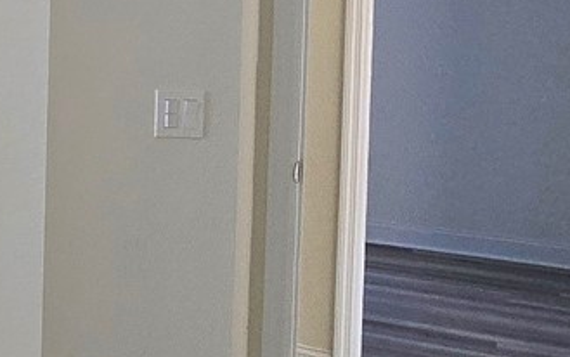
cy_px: -26
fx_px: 1041
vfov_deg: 18.8
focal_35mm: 67
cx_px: -497
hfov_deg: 20.2
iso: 200
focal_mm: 2.2
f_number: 2.2
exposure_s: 1/60.2
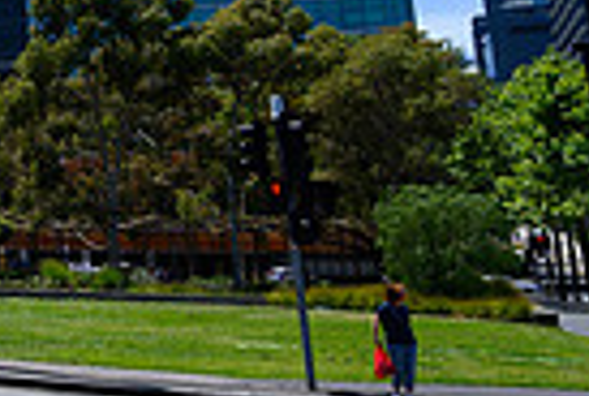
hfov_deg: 19.2
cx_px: -507
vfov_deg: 17.5
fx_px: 1246
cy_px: -28
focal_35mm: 76
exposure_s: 1/500
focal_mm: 18
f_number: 5.6
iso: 64
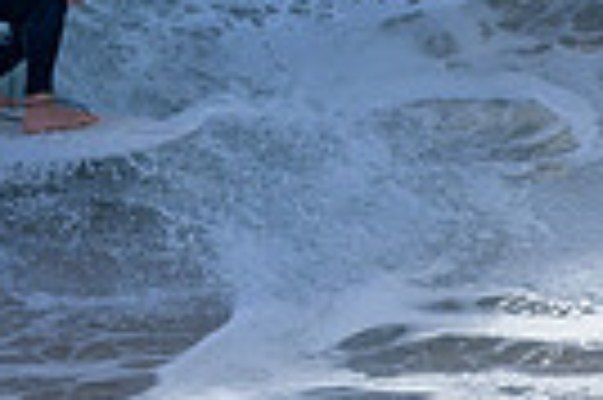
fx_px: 58135
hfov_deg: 0.6
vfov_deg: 0.4
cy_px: -128
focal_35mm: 3475
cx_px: 50
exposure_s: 1/2000
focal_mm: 800
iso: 280
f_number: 6.3
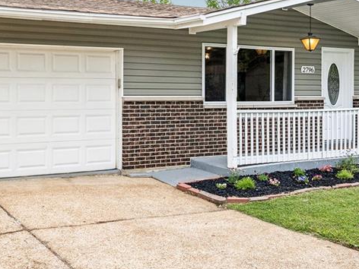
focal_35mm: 52
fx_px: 539
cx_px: 166
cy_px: 100
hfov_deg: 36.8
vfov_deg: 27.9
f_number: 2.8
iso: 140
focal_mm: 12.3
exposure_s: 1/15
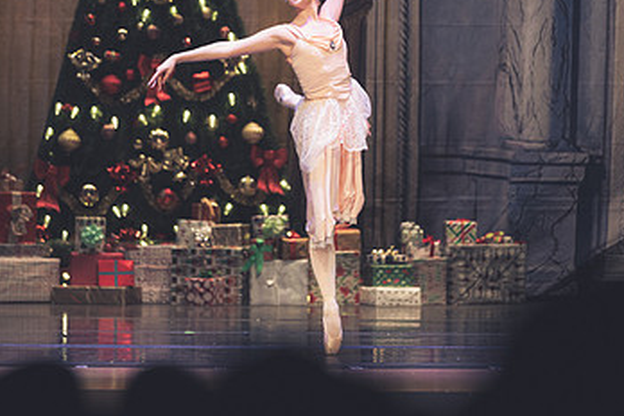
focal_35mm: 333
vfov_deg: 4.1
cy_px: 91
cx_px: 289
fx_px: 5772
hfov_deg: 6.2
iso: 800
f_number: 2.8
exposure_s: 1/320
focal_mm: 200
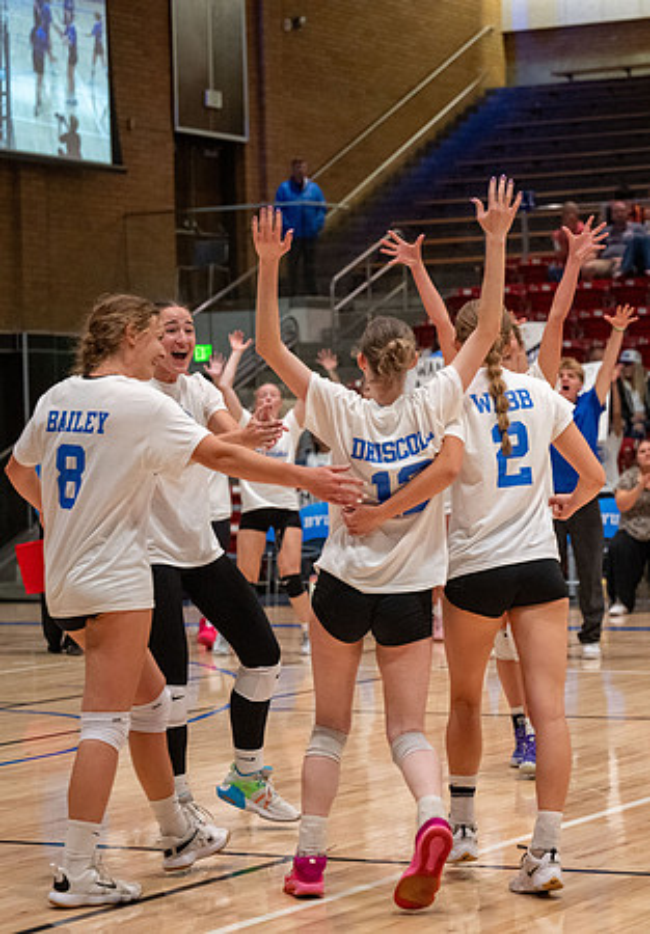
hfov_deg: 13.6
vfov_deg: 19.5
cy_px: 467
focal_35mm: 104
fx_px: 2726
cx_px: 485
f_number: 2.8
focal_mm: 70
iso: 5000
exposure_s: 1/500
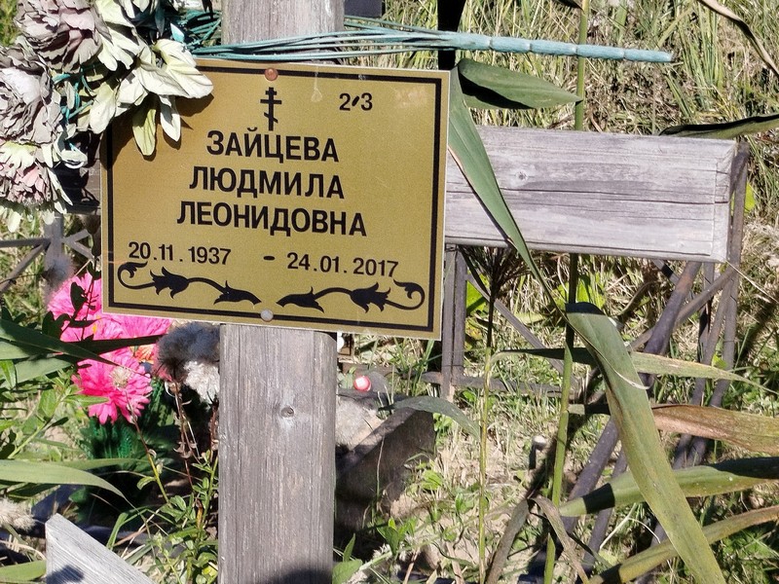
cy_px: 292
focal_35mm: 31
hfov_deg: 58.4
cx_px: 390
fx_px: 698
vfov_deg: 45.4
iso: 50
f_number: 1.7
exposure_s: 1/621
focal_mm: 5.31
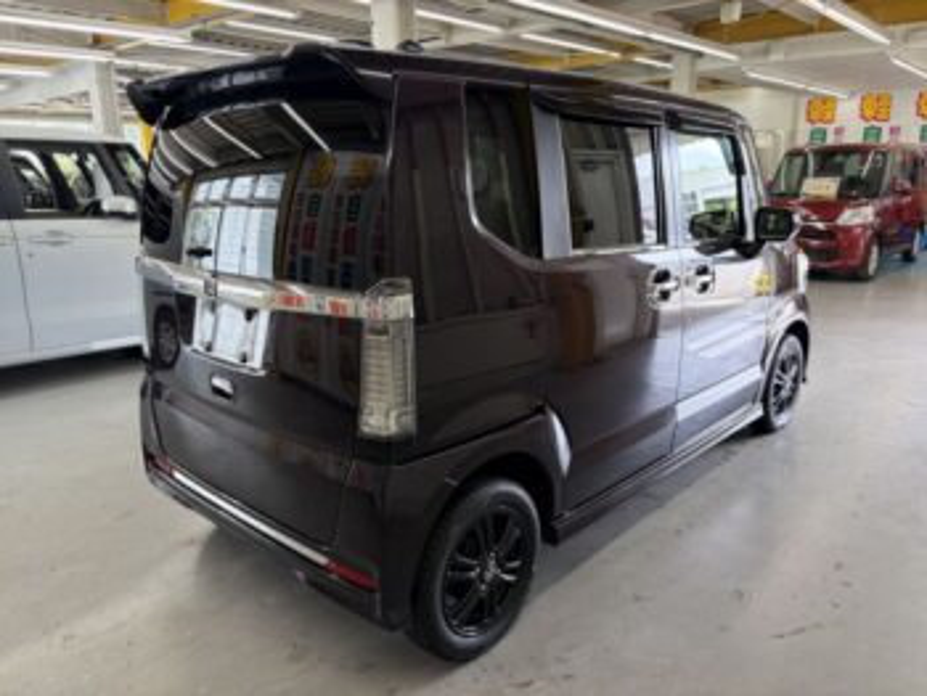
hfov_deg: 67.3
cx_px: 464
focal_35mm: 26
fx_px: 697
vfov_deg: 53.1
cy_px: 348
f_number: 1.6
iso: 100
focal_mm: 5.96
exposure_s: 1/100
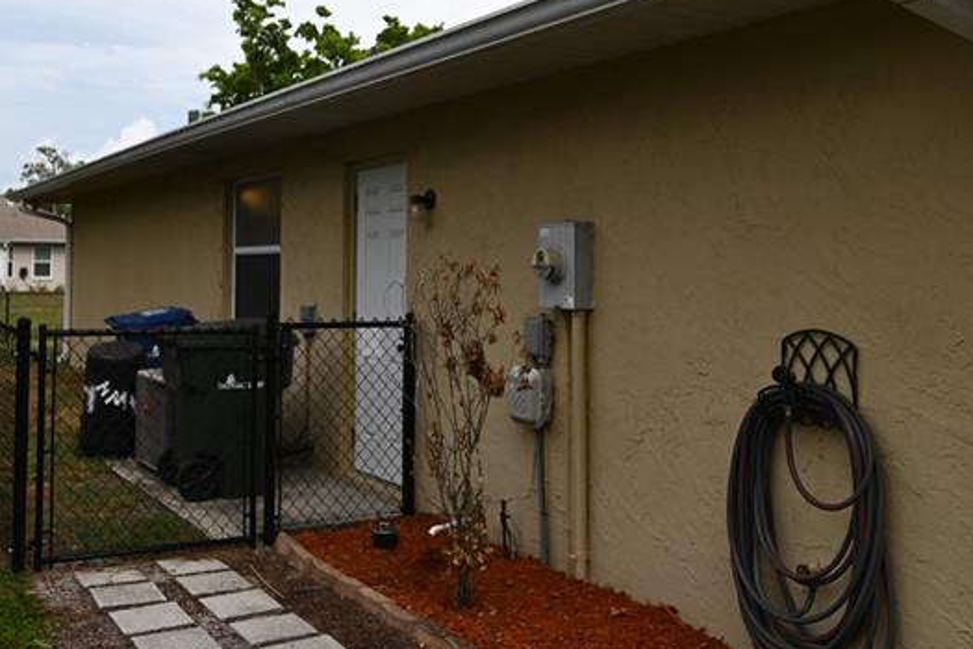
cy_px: 221
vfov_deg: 33.2
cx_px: 430
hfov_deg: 48.4
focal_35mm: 40
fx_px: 1080
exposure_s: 1/500
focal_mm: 20.5
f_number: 4
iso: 160
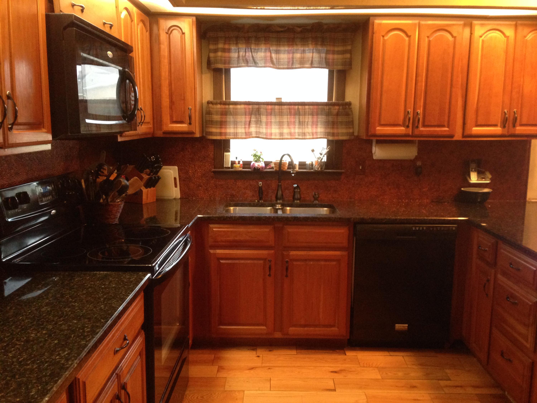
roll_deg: -0.3
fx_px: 512
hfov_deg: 55.4
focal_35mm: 33
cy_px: 202
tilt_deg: -10.7
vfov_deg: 42.9
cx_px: 268
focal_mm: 4.12
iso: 320
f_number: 2.4
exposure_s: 1/20
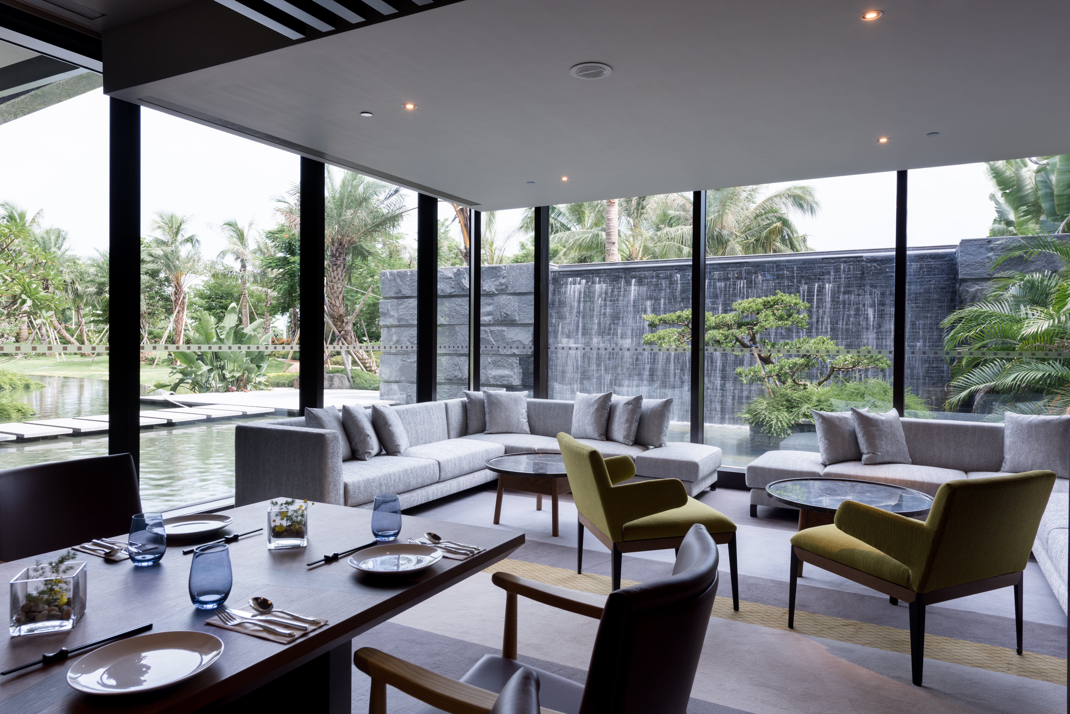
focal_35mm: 24
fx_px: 714
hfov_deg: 73.7
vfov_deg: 53.2
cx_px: 535
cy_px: 357
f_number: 11
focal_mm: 24
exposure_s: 1/8
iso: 100
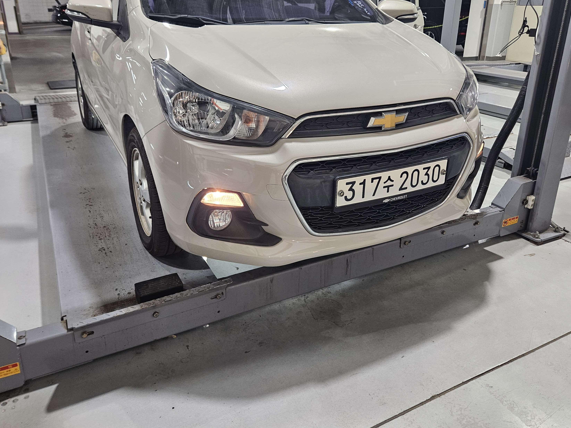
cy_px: 175
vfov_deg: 49.5
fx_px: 462
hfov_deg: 63.4
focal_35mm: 28
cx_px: 292
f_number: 1.8
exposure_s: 1/120
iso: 200
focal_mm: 5.4
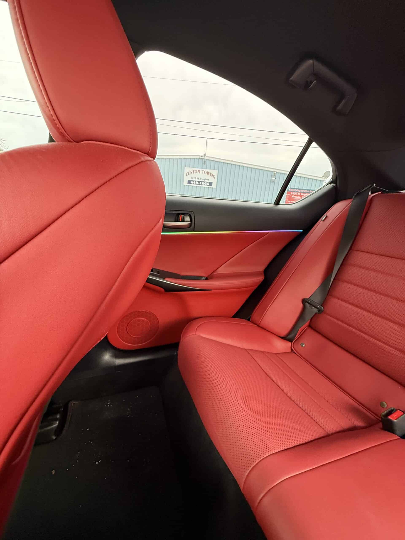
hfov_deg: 85.7
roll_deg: -5.7
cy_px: 270
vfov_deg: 102.1
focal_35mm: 14
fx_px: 218
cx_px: 202
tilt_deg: -14.0
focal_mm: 2.22
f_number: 2.2
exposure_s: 1/60
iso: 400
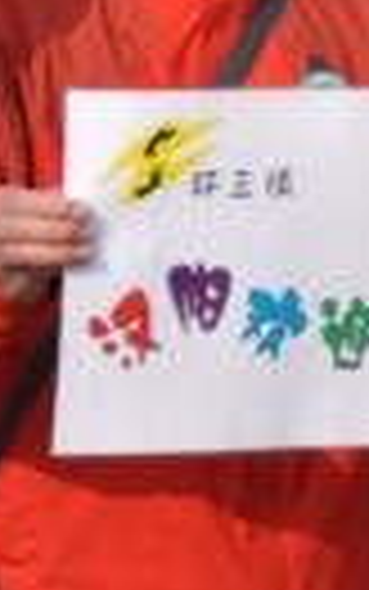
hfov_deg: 1.7
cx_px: 540
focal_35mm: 788
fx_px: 12665
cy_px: 392
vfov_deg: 2.7
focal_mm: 66
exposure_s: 1/1600
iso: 220
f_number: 5.3
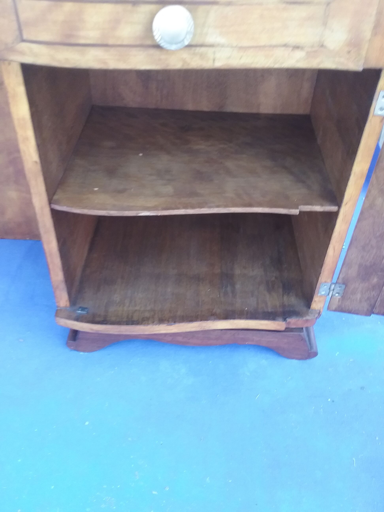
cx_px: 192
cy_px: 256
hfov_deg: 45.4
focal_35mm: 31
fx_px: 459
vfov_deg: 58.4
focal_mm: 3.3
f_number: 2.2
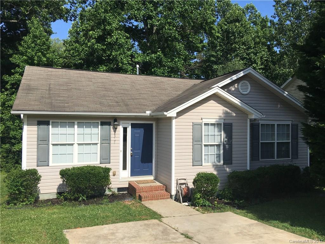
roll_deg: +0.4
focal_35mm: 29
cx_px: 162
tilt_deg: +2.1
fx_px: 272
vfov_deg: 48.2
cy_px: 122
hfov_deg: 61.7
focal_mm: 4.15
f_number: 2.2
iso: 25
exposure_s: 1/2747
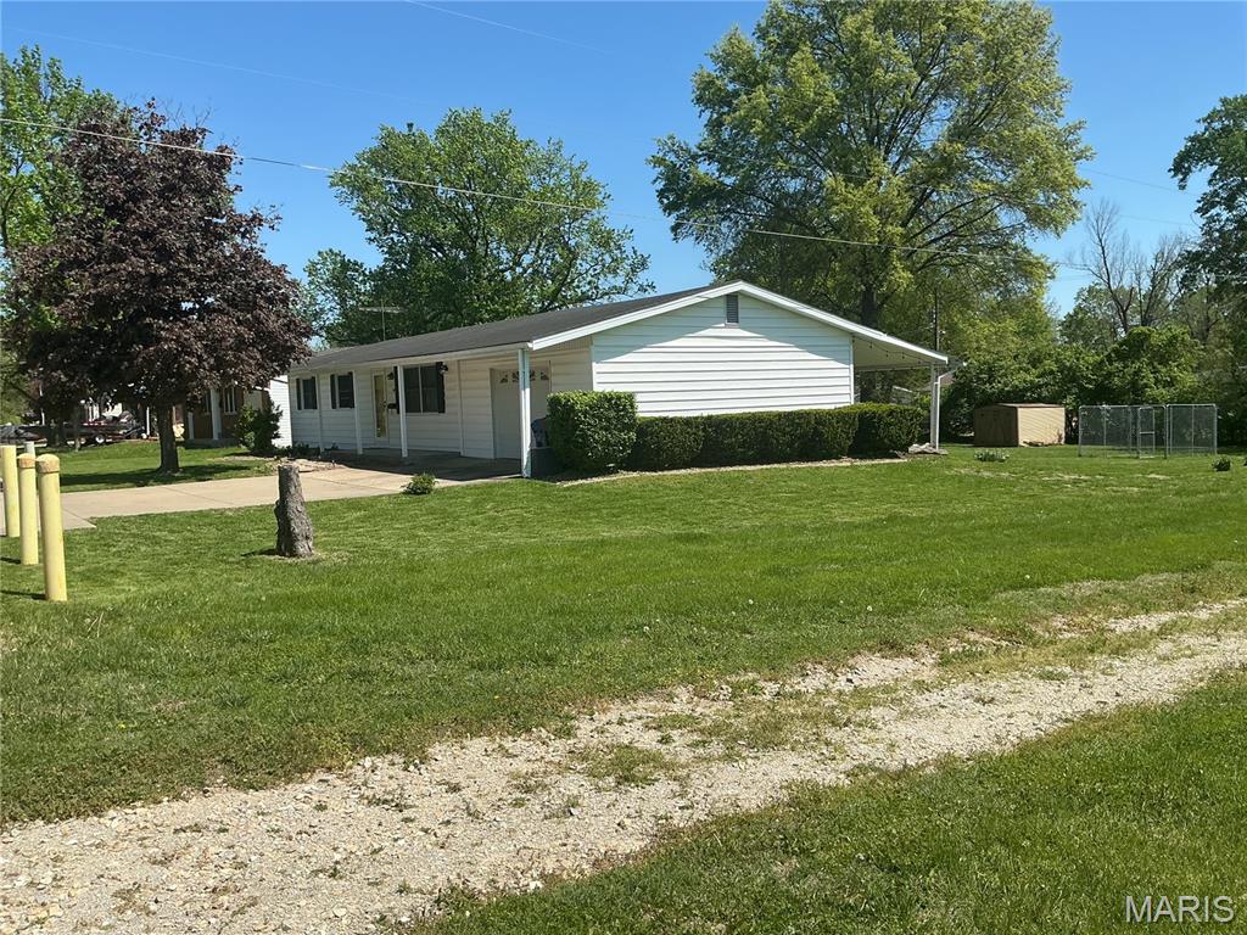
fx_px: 1045
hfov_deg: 61.7
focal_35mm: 29
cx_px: 624
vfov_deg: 48.2
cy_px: 468
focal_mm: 3
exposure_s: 1/1730
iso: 25
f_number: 1.8
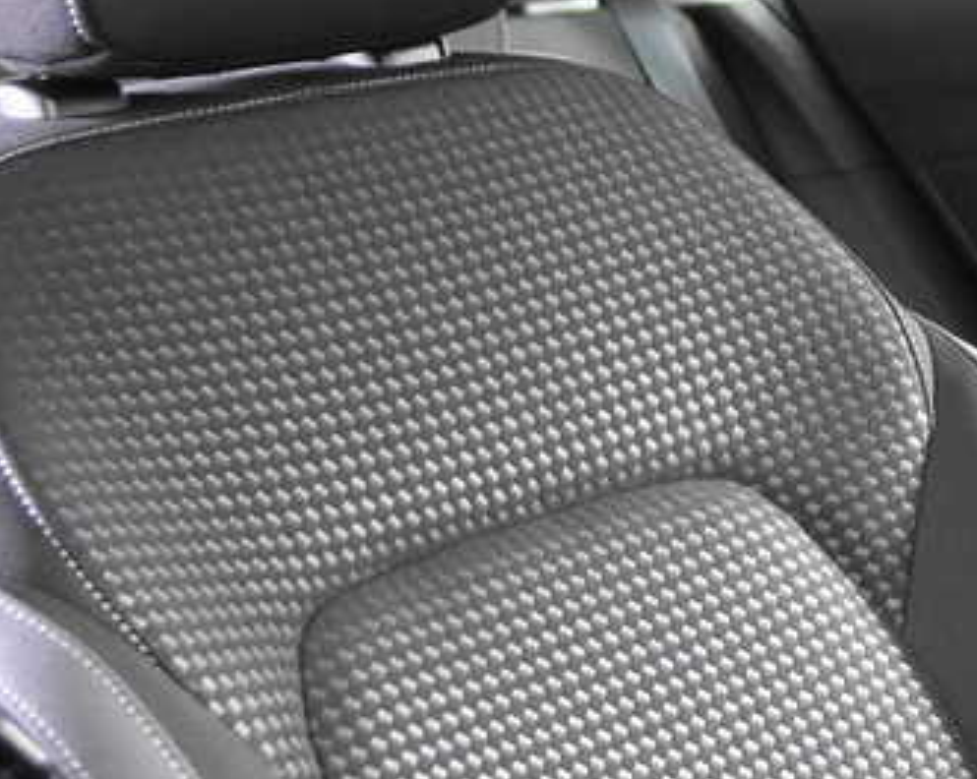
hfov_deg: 16.2
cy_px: 606
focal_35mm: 109
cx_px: 1458
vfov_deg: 14.0
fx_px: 3148
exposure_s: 1/30
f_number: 2.8
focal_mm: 20
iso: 4000
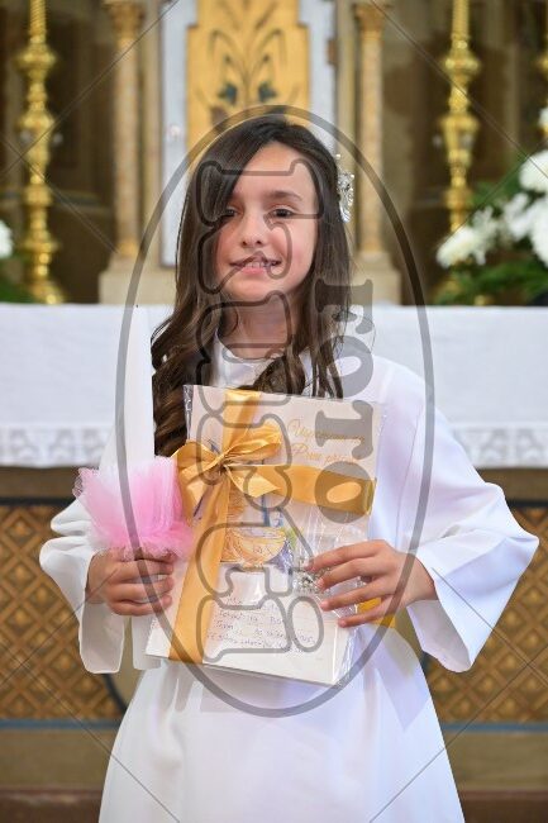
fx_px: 2102
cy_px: 412
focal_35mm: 92
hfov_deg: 14.9
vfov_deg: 22.1
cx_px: 274
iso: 5000
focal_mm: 92
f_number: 4.5
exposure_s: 1/125
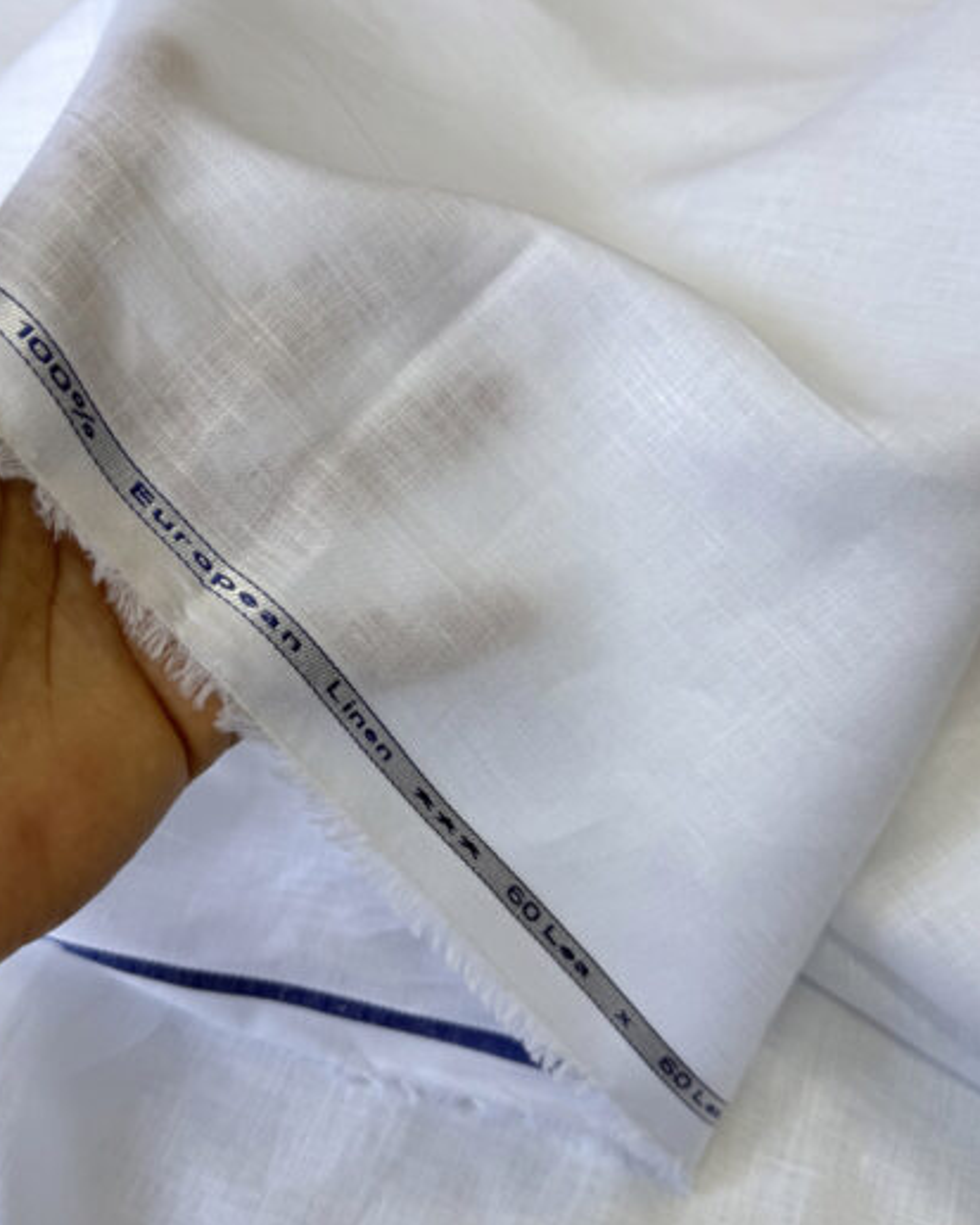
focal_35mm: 26
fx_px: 942
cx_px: 475
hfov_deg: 54.9
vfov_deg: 66.0
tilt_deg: -58.2
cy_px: 602
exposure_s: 1/100
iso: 50
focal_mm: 6.76
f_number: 1.78
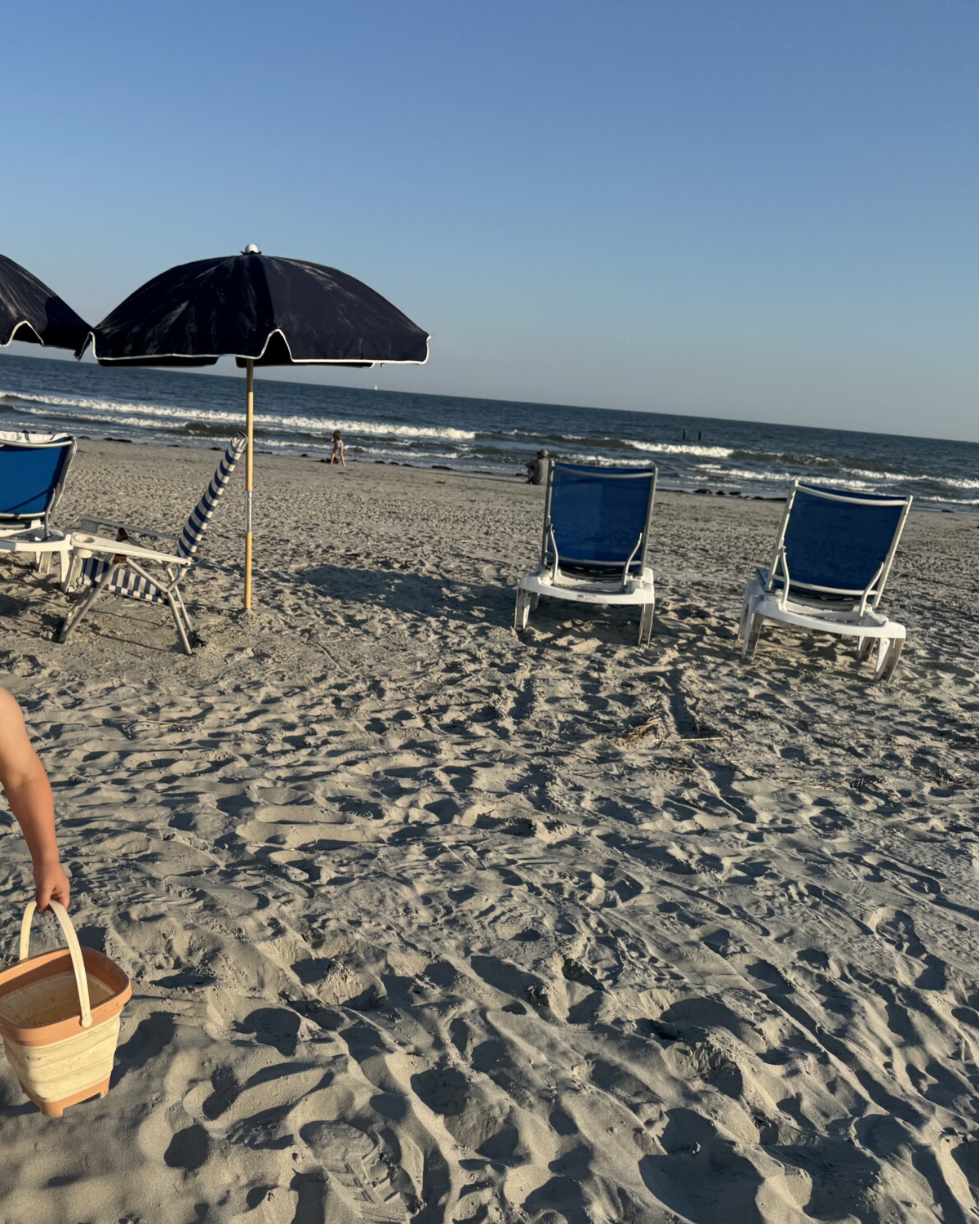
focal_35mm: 32
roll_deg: -2.6
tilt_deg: -12.9
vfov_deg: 55.7
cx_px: 238
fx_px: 1159
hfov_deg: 44.2
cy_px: 603
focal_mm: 6.76
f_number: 1.78
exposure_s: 1/4608
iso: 80
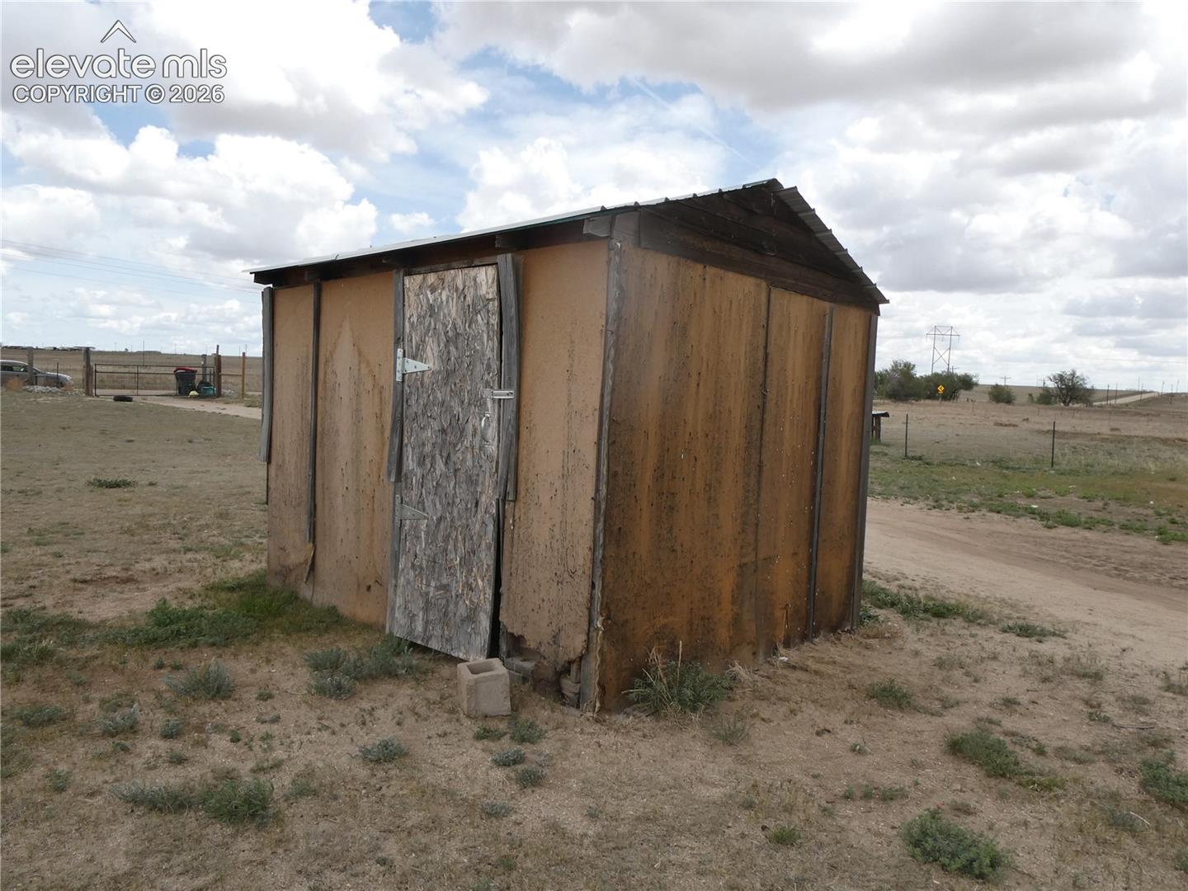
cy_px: 446
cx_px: 594
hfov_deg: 71.6
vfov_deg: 56.8
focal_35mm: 24
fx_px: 824
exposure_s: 1/1000
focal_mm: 4.3
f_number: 3.3
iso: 80
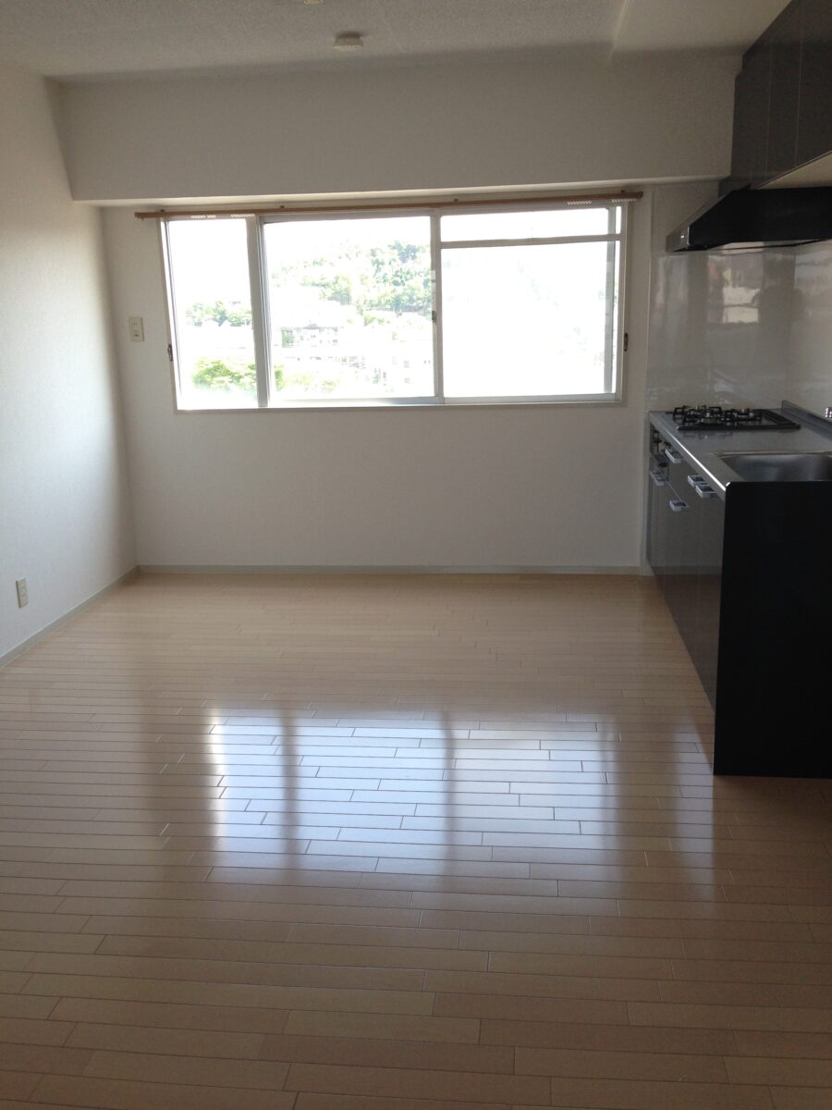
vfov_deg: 55.4
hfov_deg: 42.9
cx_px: 416
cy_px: 555
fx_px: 1058
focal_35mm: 33
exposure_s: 1/120
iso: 64
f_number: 2.4
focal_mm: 4.12
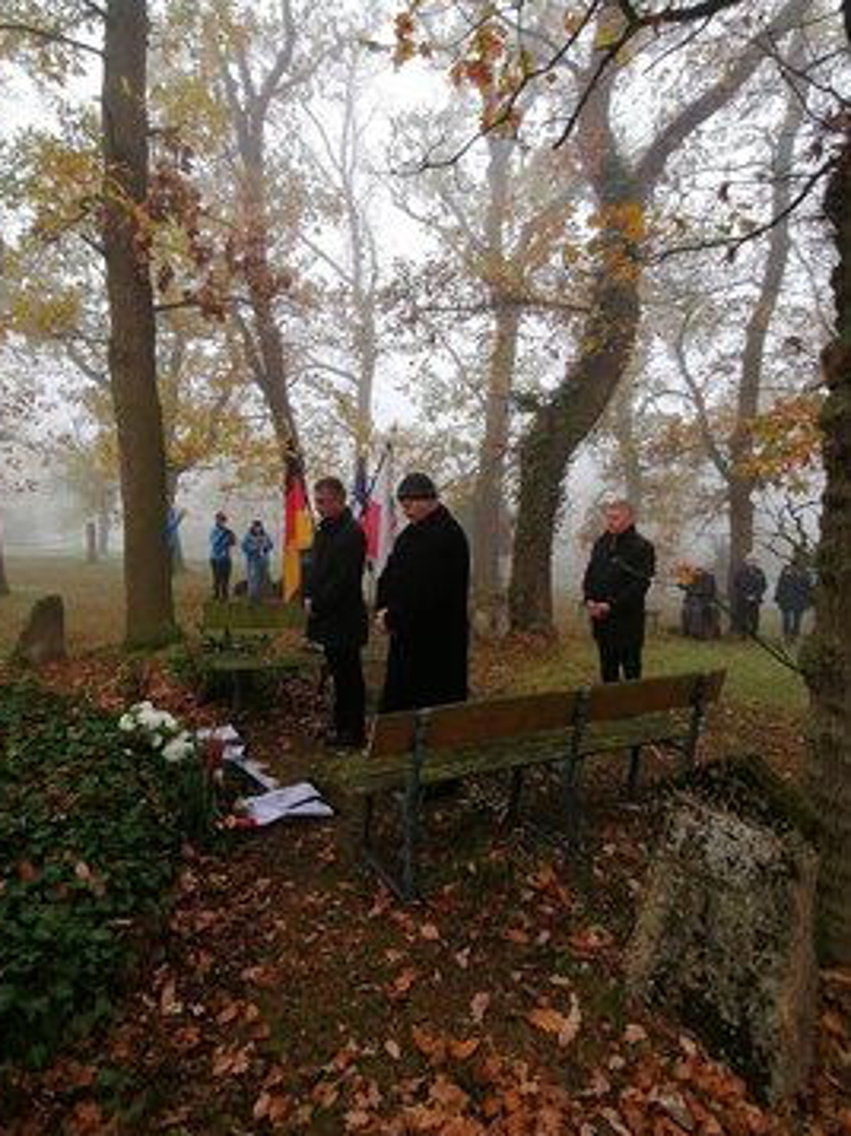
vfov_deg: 84.7
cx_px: 381
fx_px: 624
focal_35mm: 19
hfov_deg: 68.4
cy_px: 558
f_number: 2.4
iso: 50
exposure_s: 1/228
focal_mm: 2.7
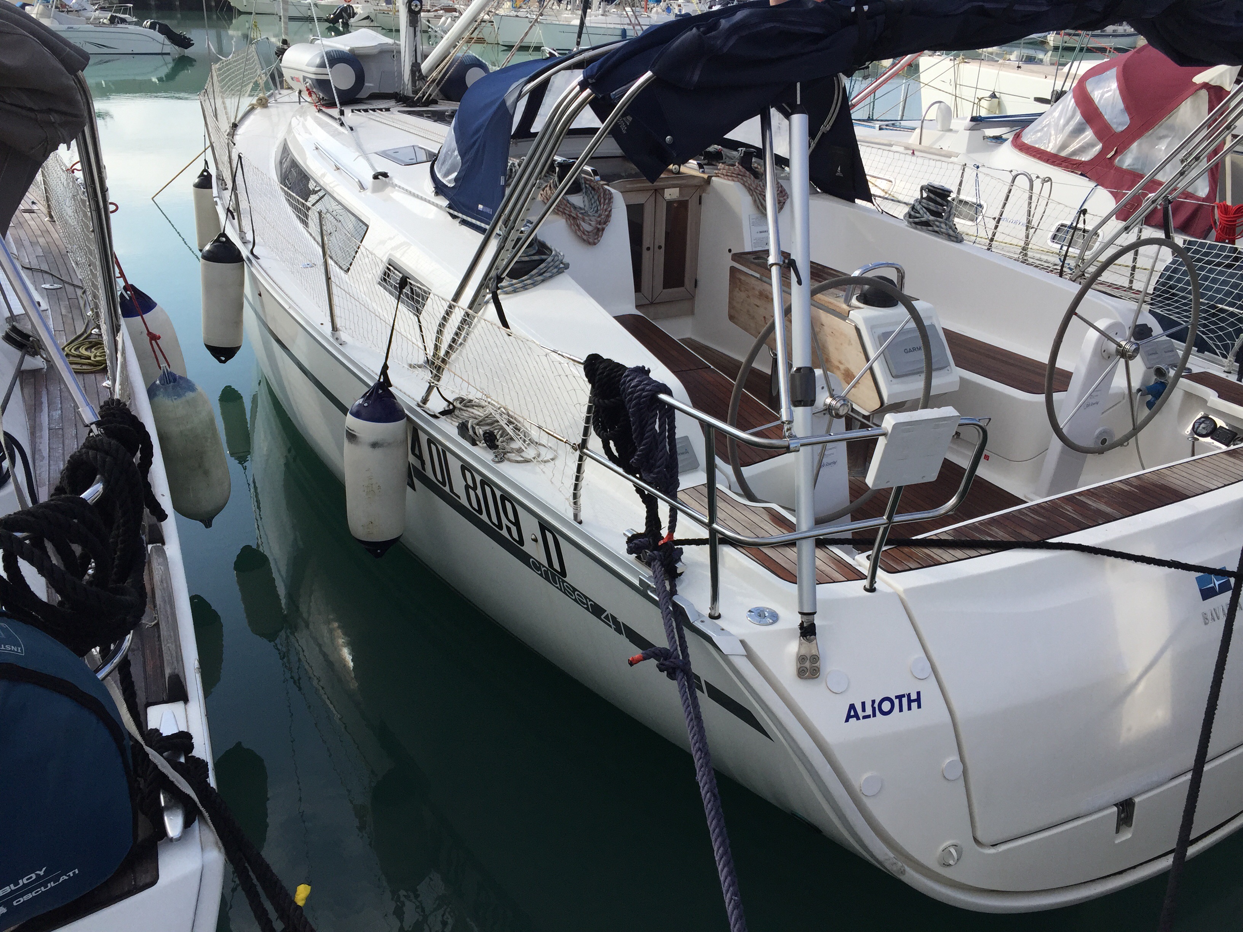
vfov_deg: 48.2
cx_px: 622
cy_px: 466
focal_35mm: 29
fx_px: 1041
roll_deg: -2.0
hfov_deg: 61.7
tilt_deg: -24.4
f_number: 2.2
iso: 32
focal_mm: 4.15
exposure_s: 1/2083
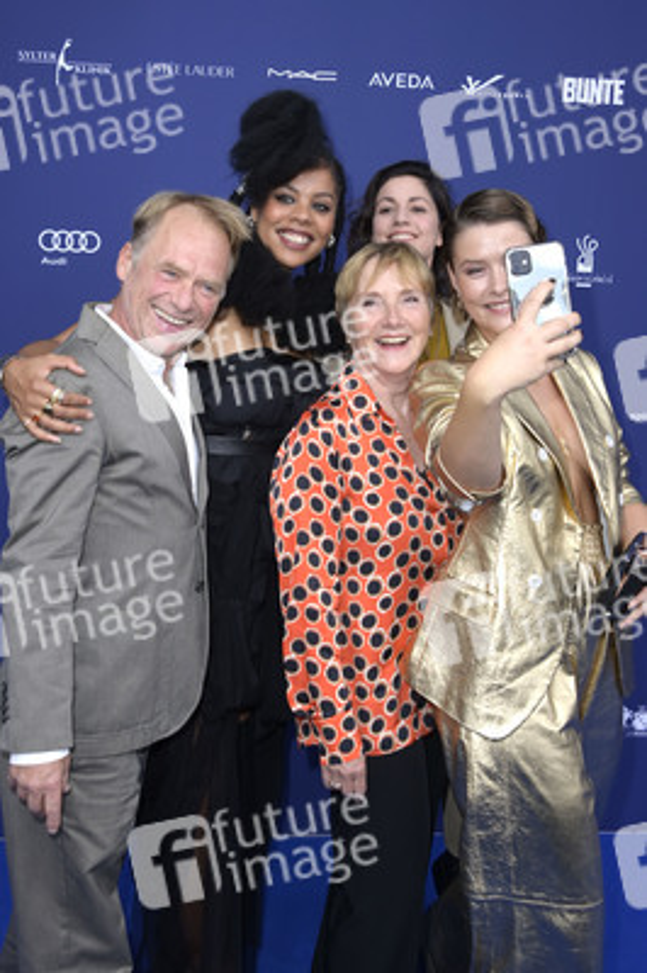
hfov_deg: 37.8
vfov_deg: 54.5
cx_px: 324
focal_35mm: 35
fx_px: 945
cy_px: 486
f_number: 6.3
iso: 640
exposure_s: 1/250
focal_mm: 35
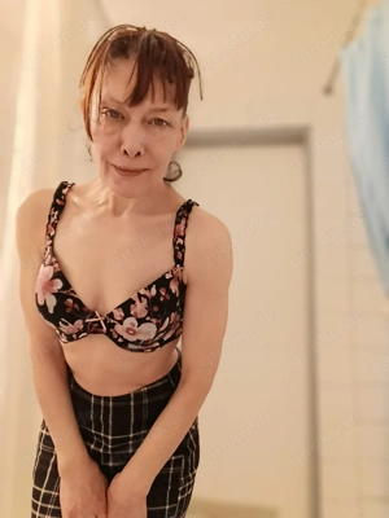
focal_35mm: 26
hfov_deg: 53.1
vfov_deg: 67.3
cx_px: 194
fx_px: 390
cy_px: 259
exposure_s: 1/25
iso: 831
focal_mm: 2.23
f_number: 2.2
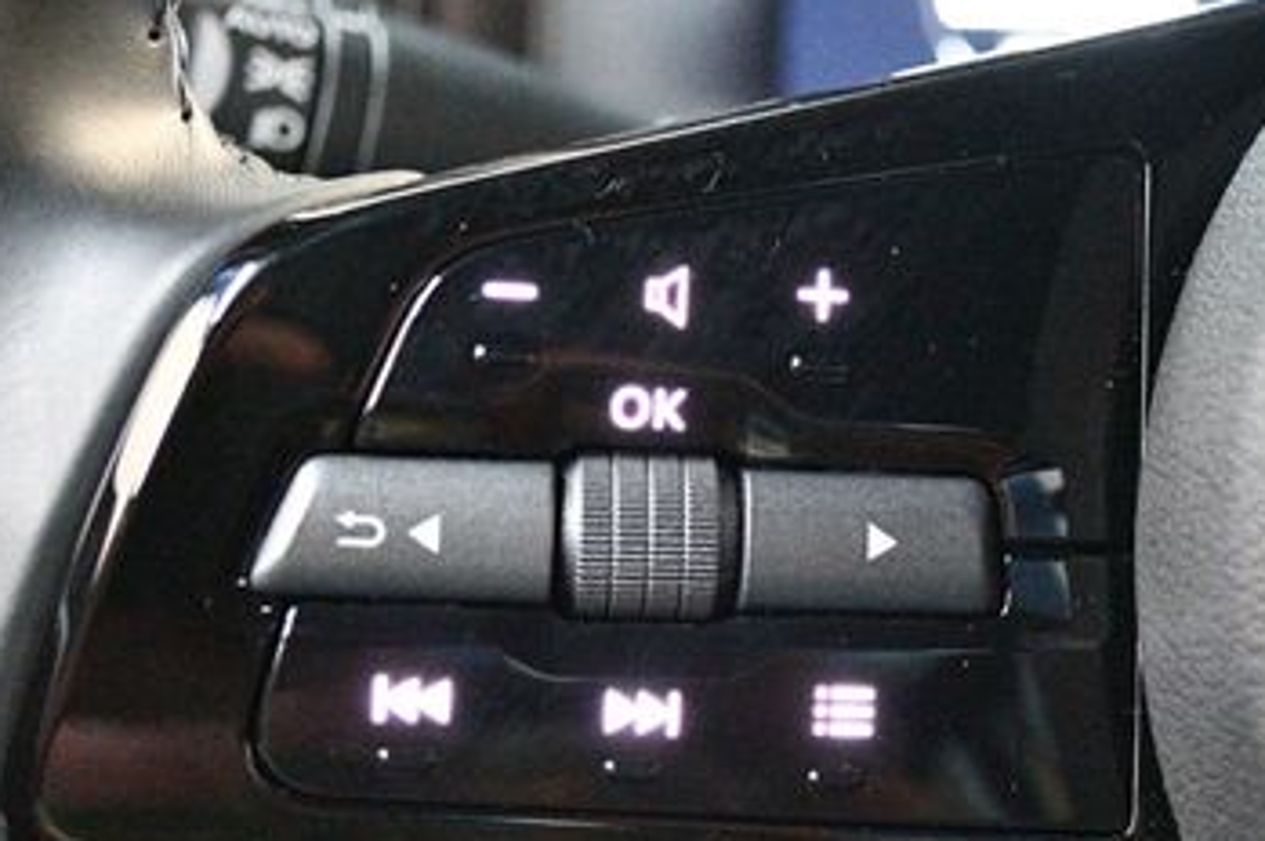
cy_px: 555
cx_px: 852
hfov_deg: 23.0
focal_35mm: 88
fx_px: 3089
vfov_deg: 15.5
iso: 12800
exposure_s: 1/50
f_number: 4.8
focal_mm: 32
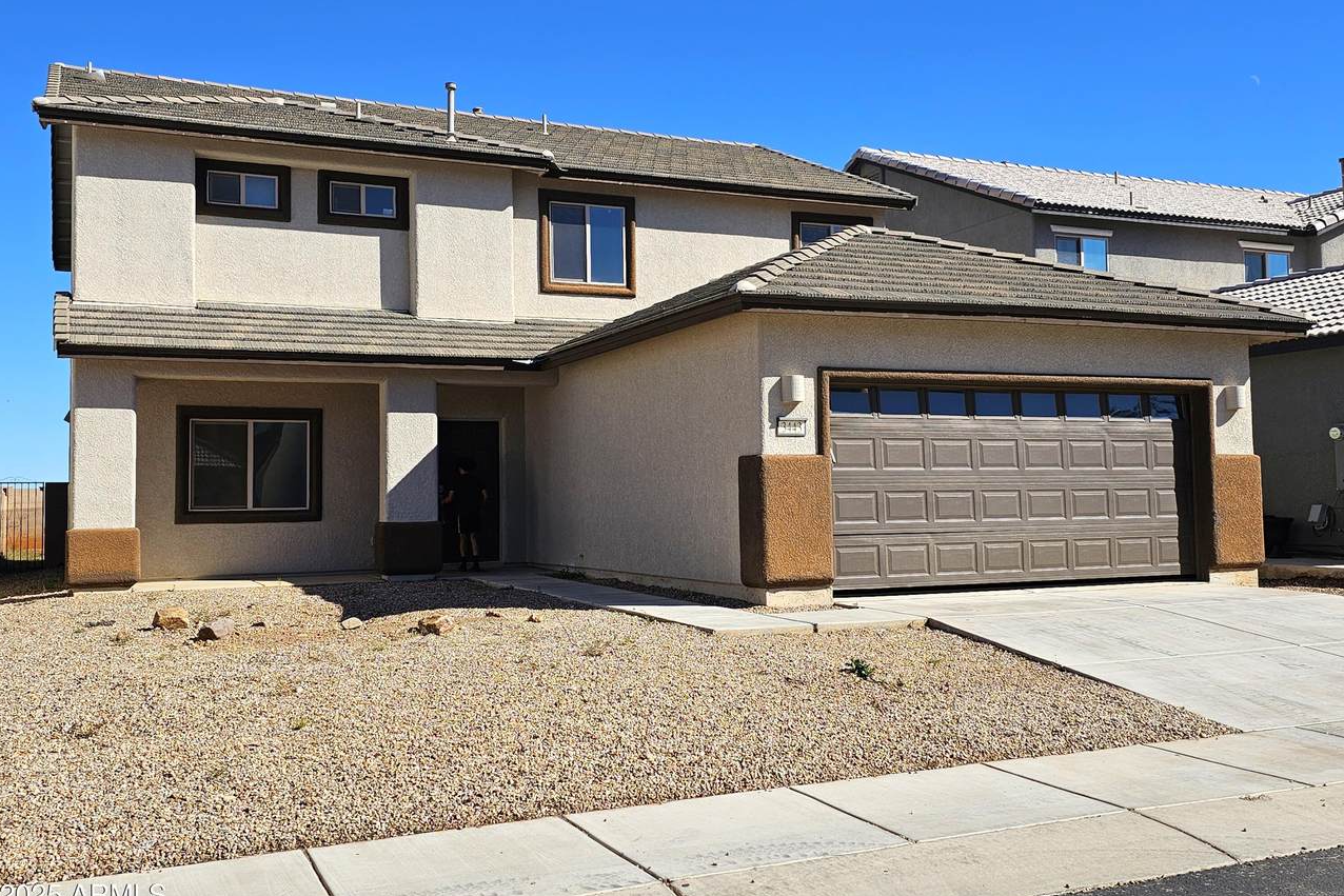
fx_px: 896
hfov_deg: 73.7
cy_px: 436
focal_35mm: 24
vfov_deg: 53.1
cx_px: 671
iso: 10
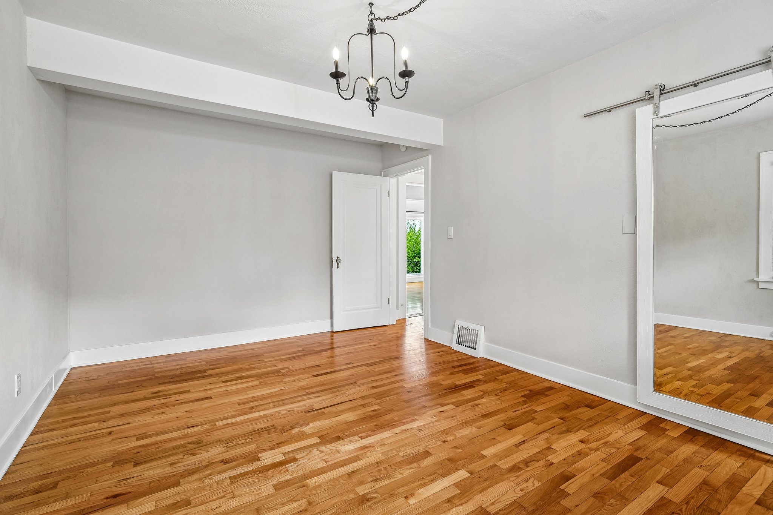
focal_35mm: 16
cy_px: 258
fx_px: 344
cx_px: 386
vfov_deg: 73.7
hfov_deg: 96.7
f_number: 8
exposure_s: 1/40
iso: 1600
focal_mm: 16
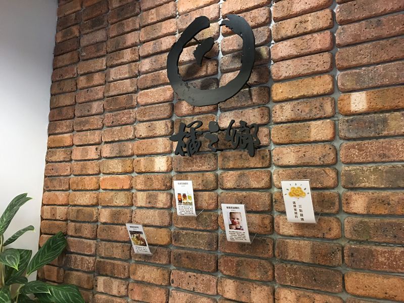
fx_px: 338
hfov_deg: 61.7
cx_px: 202
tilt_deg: +8.3
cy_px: 152
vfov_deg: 48.2
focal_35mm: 29
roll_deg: +0.0
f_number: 2.2
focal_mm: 4.15
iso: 125
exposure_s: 1/15
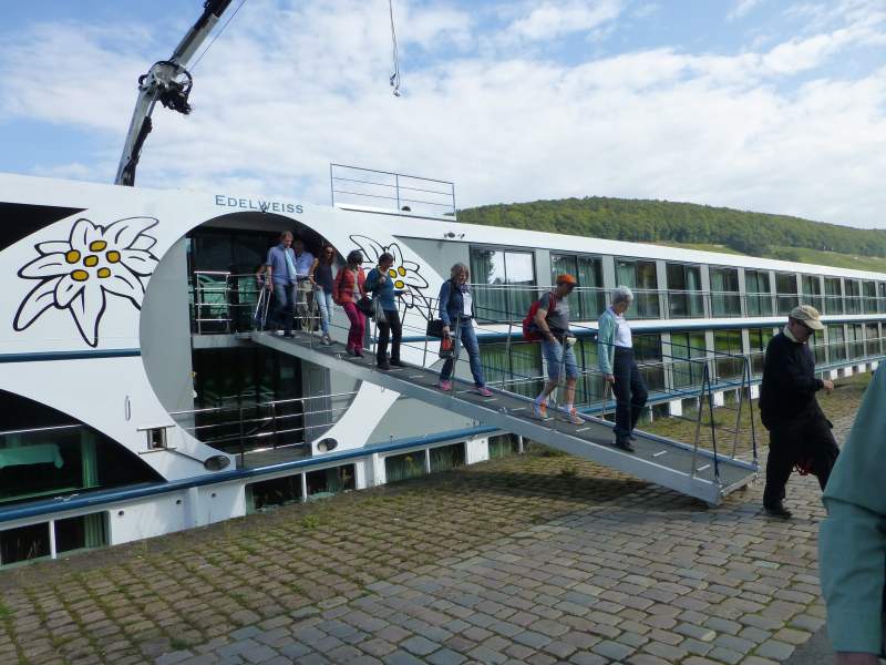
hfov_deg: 71.6
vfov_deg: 56.8
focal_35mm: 24
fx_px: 614
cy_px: 332
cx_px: 443
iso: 160
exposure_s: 1/640
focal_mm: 4.3
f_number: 4
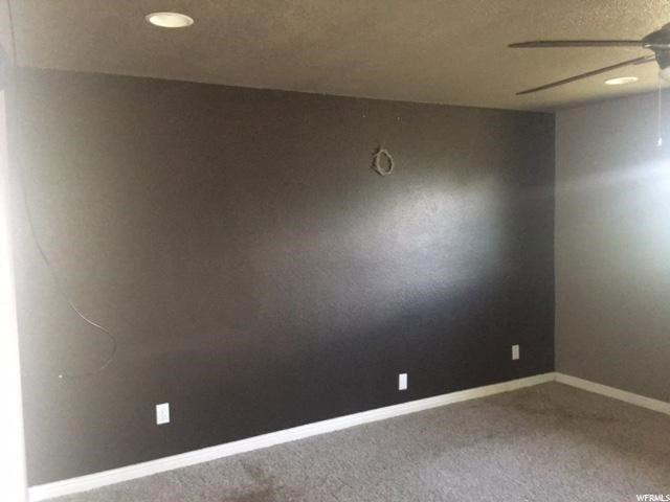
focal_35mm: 29
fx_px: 561
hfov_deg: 61.7
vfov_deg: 48.2
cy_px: 251
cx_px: 335
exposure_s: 1/16
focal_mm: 4.15
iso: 800
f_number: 2.2
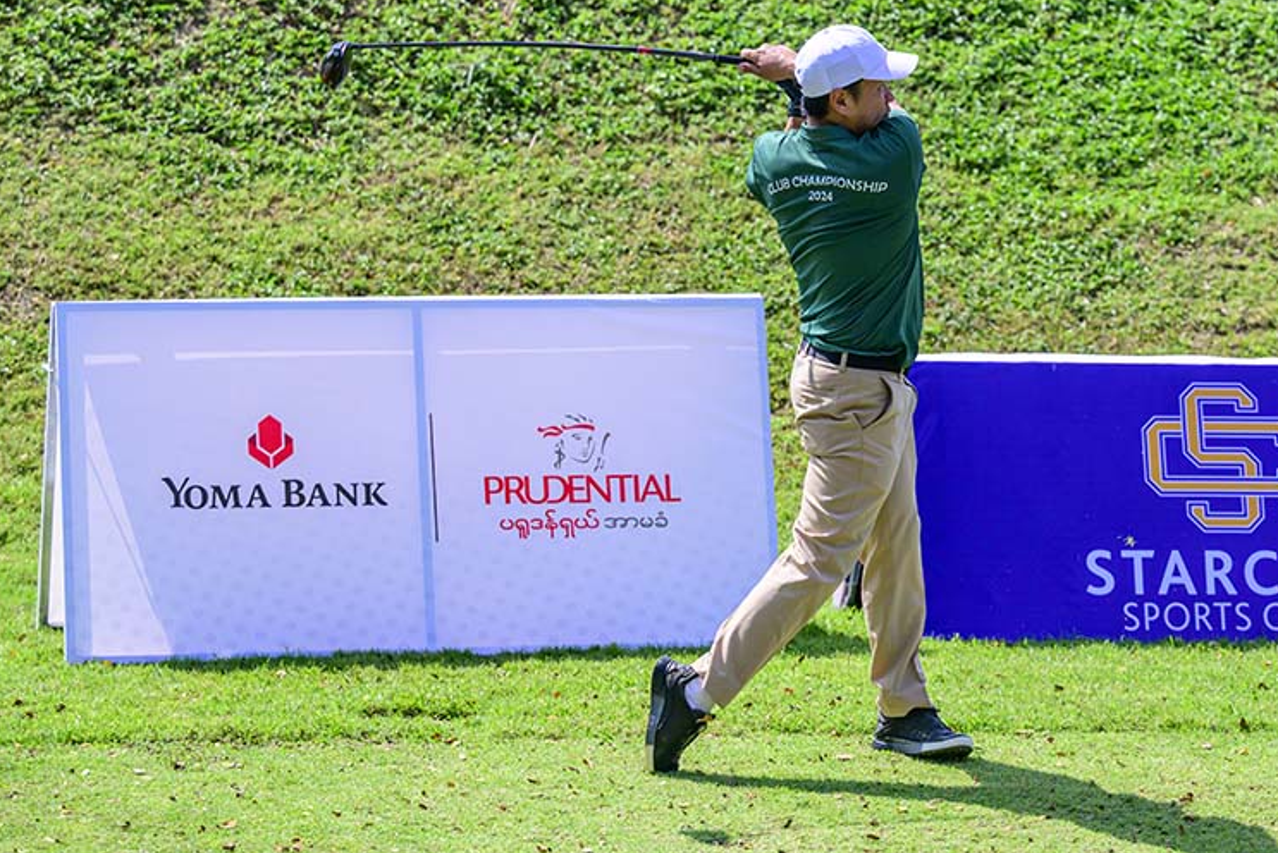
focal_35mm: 133
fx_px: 4723
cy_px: 358
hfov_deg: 15.4
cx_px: 781
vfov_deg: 10.3
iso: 450
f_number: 3.2
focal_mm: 103
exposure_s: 1/6400
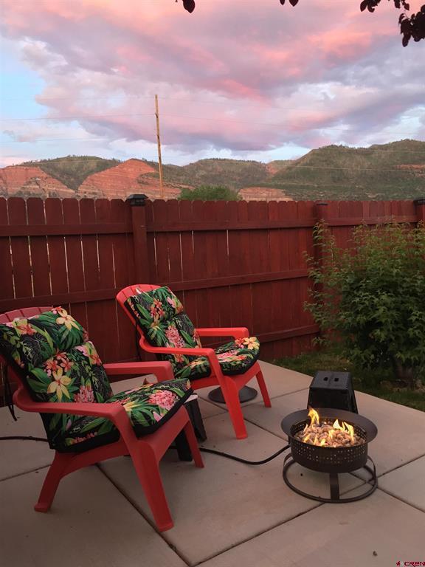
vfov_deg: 61.7
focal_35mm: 29
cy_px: 284
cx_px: 212
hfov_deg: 48.2
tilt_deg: -3.4
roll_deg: +4.3
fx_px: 475
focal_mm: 4.15
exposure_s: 1/30
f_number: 2.2
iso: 125
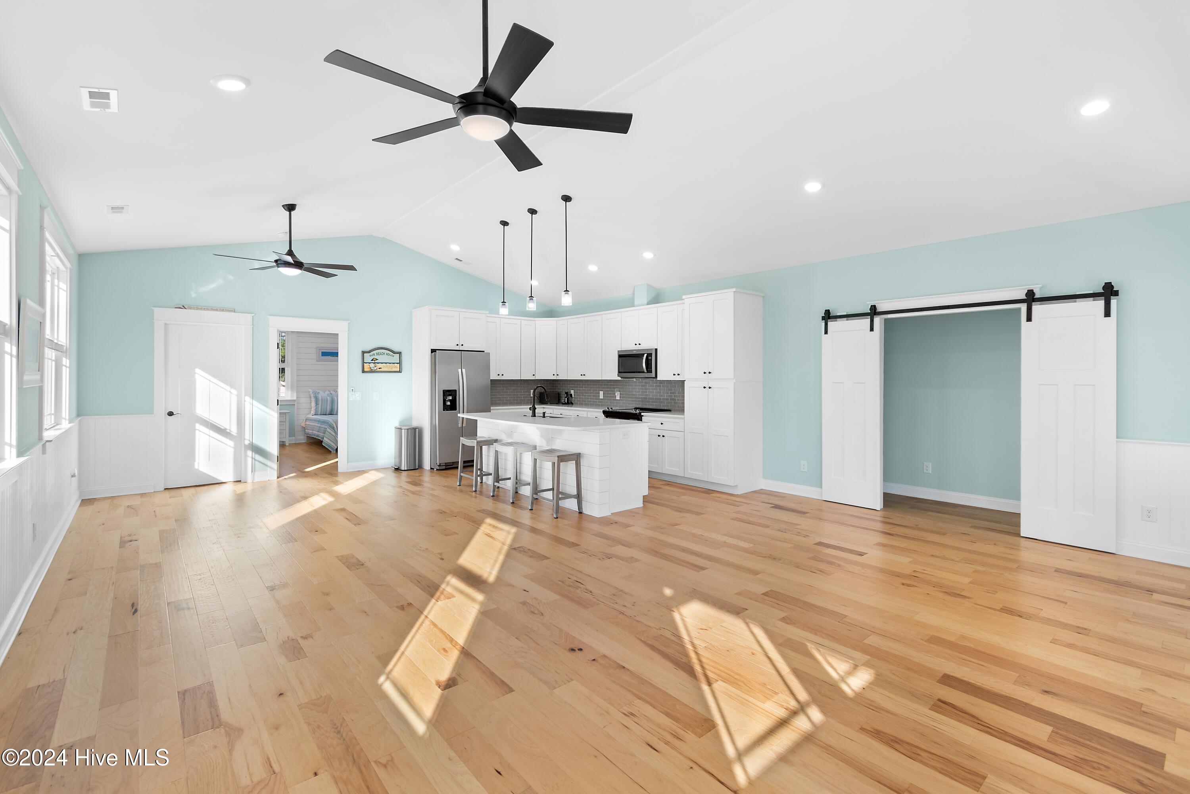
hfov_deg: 100.4
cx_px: 595
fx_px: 496
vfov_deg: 77.3
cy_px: 397
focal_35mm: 15
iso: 100
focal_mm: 10
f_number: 4.5
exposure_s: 1/25
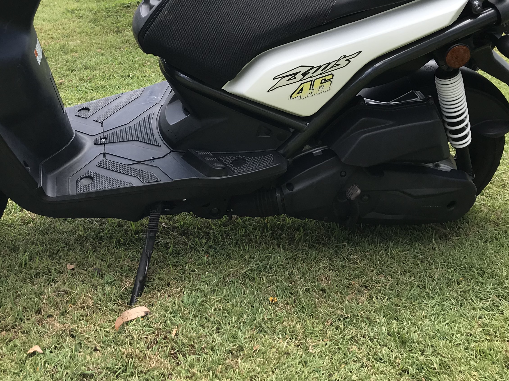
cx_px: 195
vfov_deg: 28.9
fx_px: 735
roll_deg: -0.7
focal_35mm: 50
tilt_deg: -20.5
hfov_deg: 38.0
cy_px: 128
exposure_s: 1/643
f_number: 1.8
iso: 20
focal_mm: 3.99
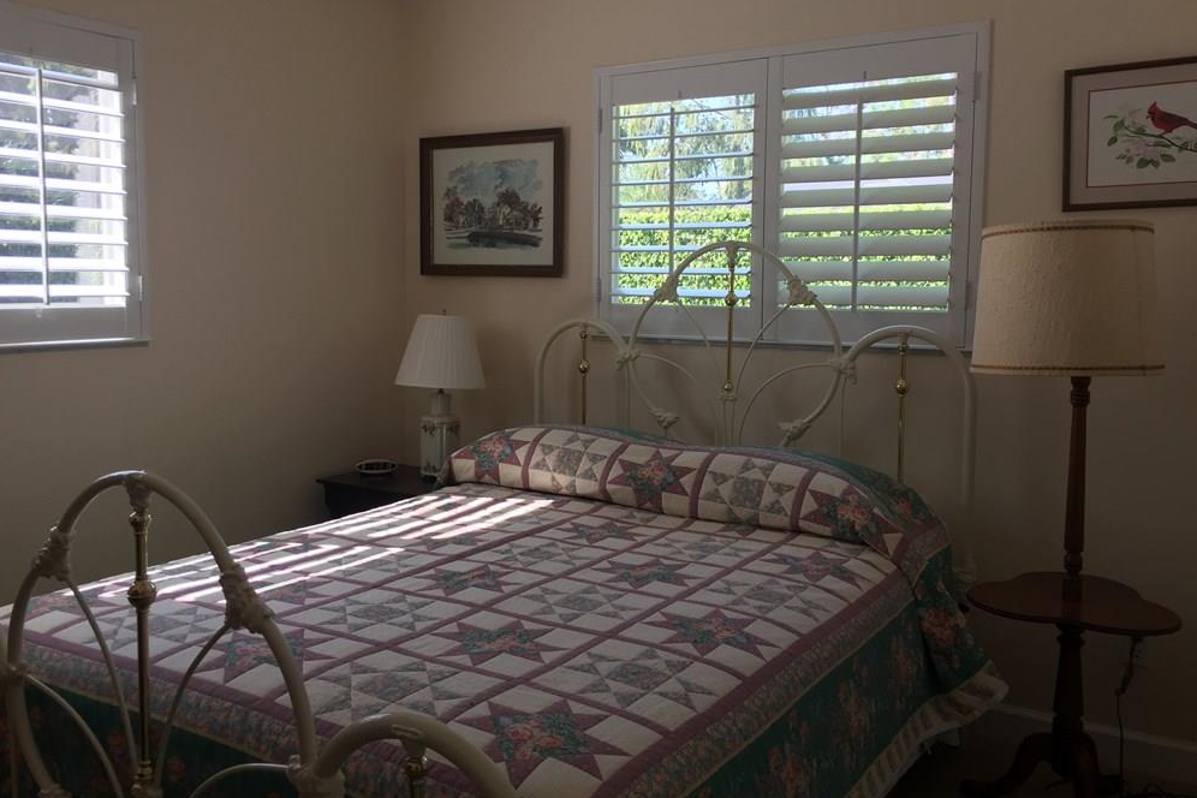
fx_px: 1031
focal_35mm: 31
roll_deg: -1.0
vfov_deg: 42.3
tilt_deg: -6.4
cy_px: 369
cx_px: 590
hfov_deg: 60.3
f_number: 2.2
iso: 40
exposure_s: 1/120
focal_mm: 4.15
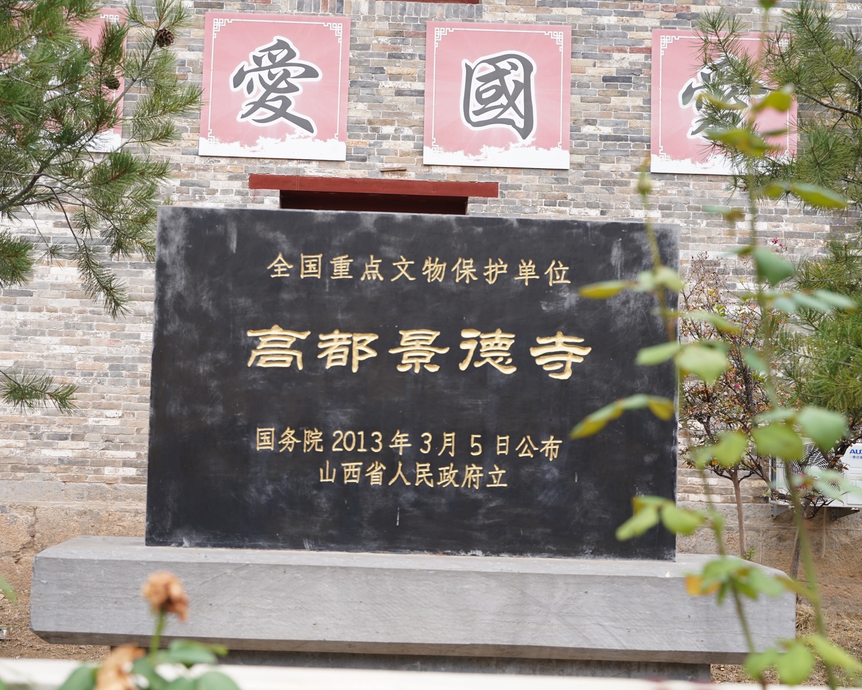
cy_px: 346
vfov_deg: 32.8
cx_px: 371
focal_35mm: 46
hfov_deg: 40.2
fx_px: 1174
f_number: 4
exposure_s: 1/160
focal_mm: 40
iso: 100
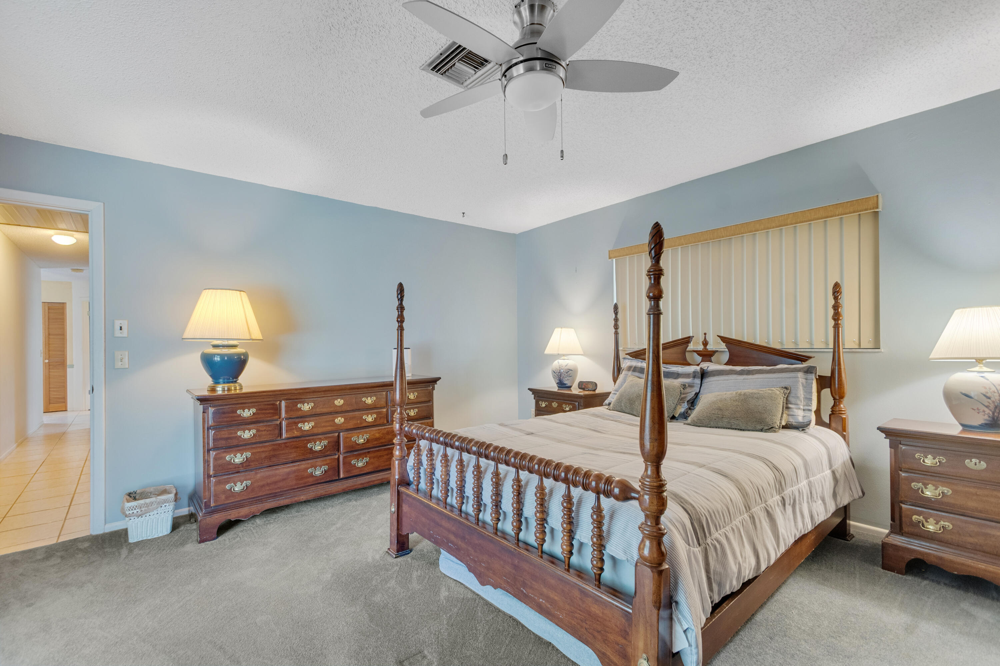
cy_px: 333
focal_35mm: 15
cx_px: 500
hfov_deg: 100.4
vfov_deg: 77.3
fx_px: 417
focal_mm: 10
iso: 320
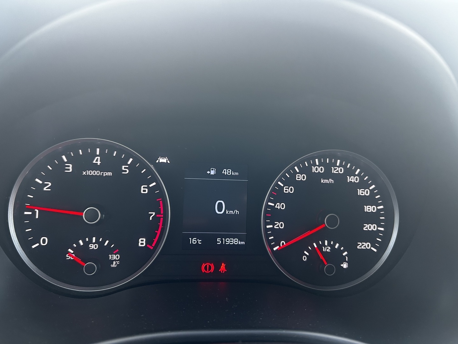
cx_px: 229
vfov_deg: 53.1
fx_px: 344
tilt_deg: -17.5
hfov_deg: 67.3
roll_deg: -3.6
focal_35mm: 26
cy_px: 172
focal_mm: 5.7
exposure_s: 1/93
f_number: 1.5
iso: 125
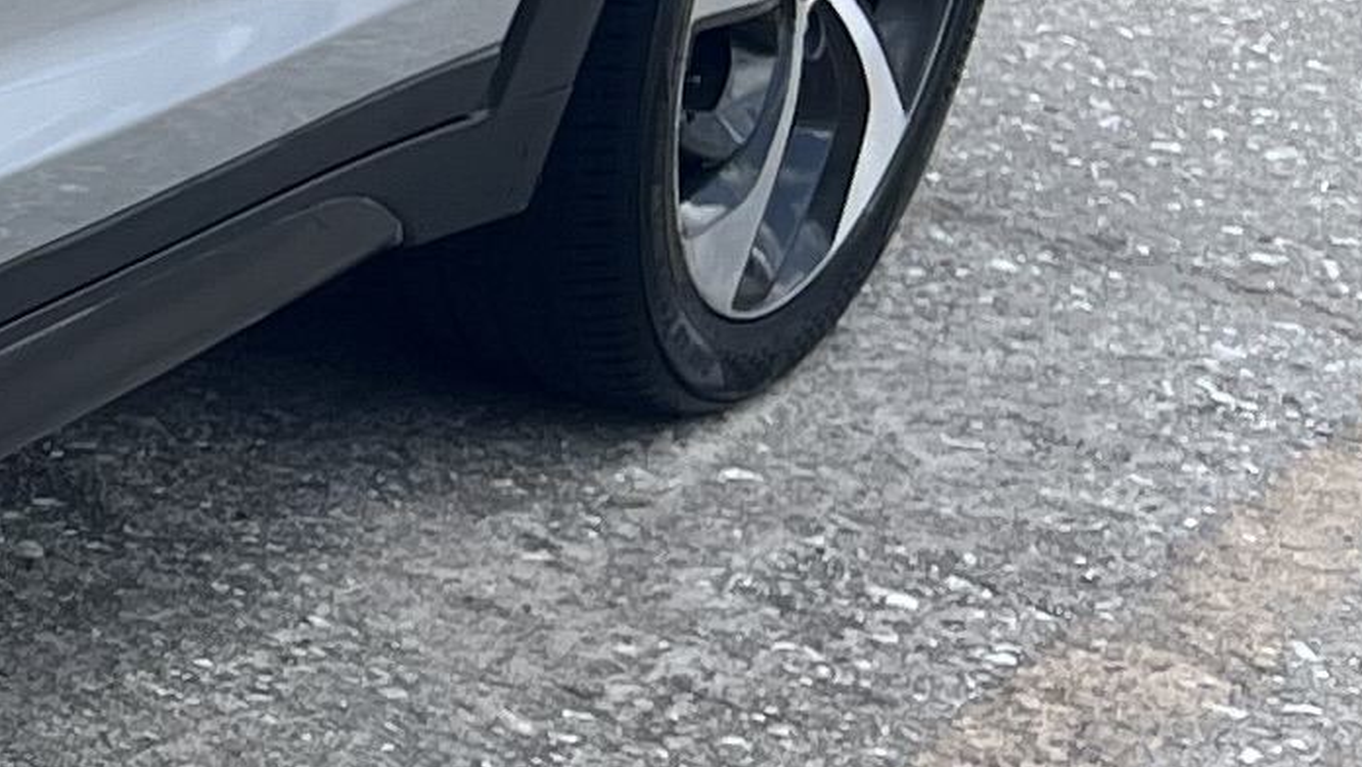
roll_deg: -1.9
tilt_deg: -20.1
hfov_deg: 11.1
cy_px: 63
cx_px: -1898
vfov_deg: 7.4
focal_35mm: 164
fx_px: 5925
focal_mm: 5.7
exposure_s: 1/1751
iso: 50
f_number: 1.5
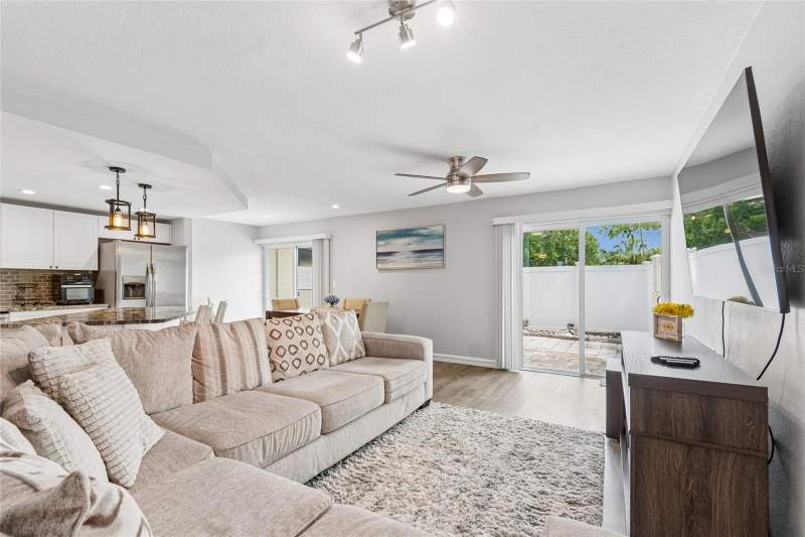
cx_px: 402
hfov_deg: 100.4
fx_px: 335
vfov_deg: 77.3
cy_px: 268
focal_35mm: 15
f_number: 5.6
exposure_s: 1/30
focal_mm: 10
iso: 100
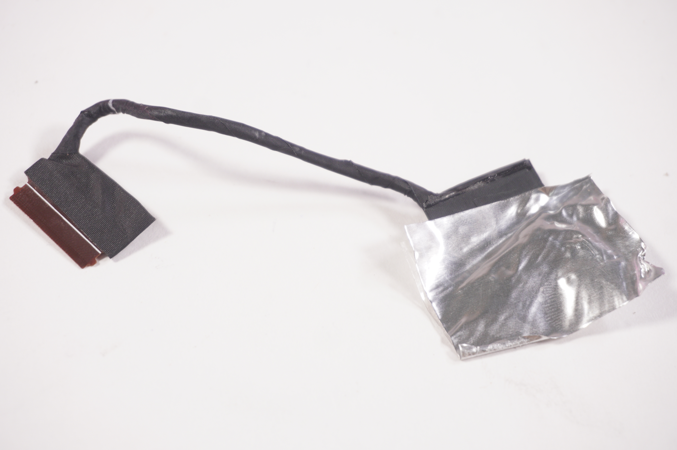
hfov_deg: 30.5
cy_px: 225
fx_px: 1240
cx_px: 338
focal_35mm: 66
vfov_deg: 20.6
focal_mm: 44
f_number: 5.6
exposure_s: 1/160
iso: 400
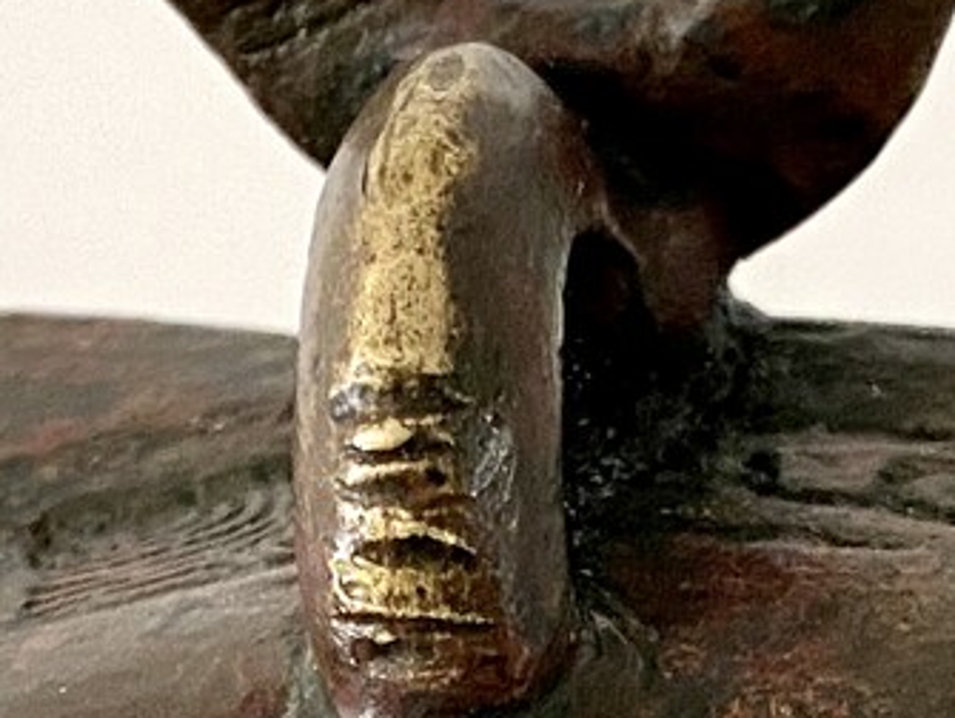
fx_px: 4281
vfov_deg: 9.3
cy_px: 1094
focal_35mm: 155
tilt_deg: -31.1
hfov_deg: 12.7
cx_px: 613
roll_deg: +3.2
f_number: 1.8
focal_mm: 4.25
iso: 160
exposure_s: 1/60
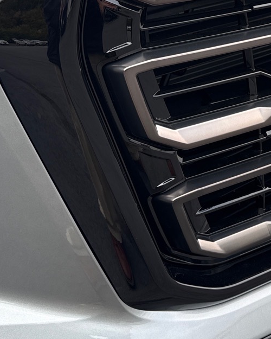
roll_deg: +1.6
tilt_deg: -18.1
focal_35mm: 60
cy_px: 73
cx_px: 249
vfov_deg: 30.8
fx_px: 602
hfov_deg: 24.6
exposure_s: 1/571
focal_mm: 6.76
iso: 100
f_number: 1.78
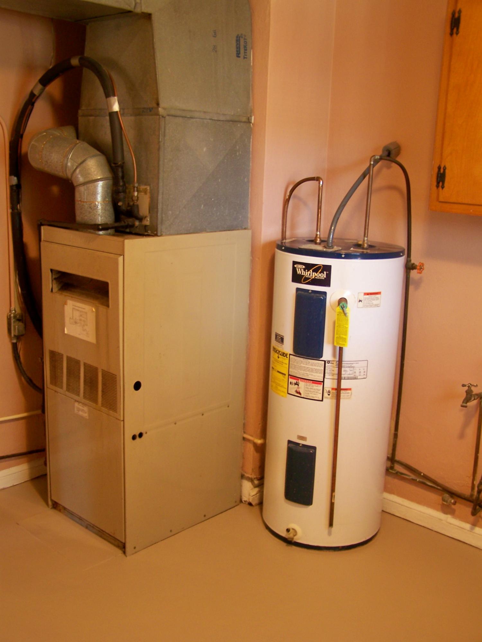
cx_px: 241
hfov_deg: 37.7
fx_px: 705
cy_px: 321
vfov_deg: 49.0
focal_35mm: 38
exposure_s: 1/2
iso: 64
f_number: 2.8
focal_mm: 6.3
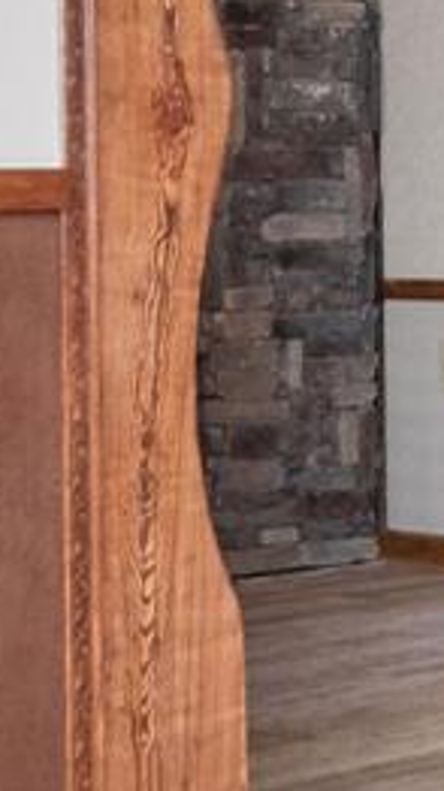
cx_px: 722
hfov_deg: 9.7
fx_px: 2516
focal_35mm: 120
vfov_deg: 17.7
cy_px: 142
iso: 1000
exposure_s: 1/50
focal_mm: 20
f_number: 5.6
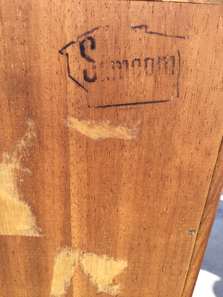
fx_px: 266
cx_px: 112
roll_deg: -2.1
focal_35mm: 31
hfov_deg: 45.4
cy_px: 148
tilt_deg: -28.6
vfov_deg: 58.4
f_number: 2.4
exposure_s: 1/142
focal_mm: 3.3
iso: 25
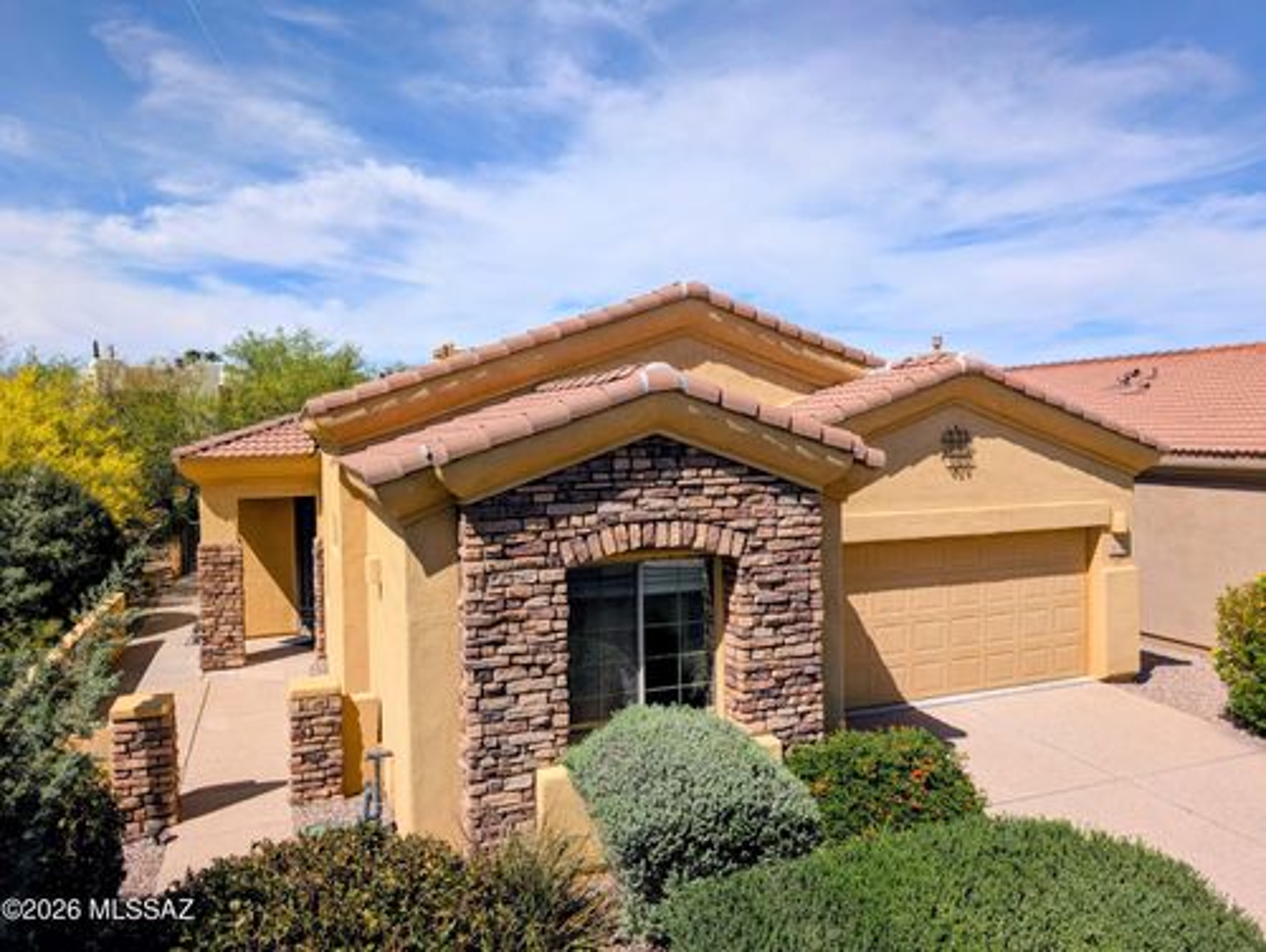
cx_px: 633
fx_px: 879
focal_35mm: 24
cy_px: 476
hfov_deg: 71.5
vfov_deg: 56.9
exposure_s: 1/1513
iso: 23
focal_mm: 6.9
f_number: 1.68
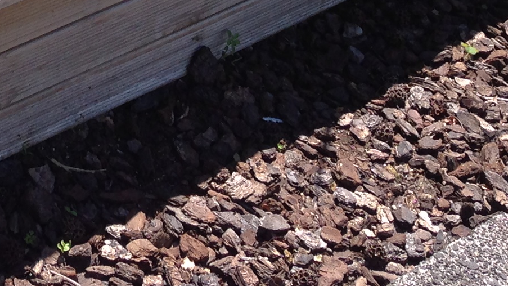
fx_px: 1751
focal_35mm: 130
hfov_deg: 15.6
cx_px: -183
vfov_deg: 8.5
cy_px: -395
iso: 50
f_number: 2.4
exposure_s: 1/695
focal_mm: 4.13
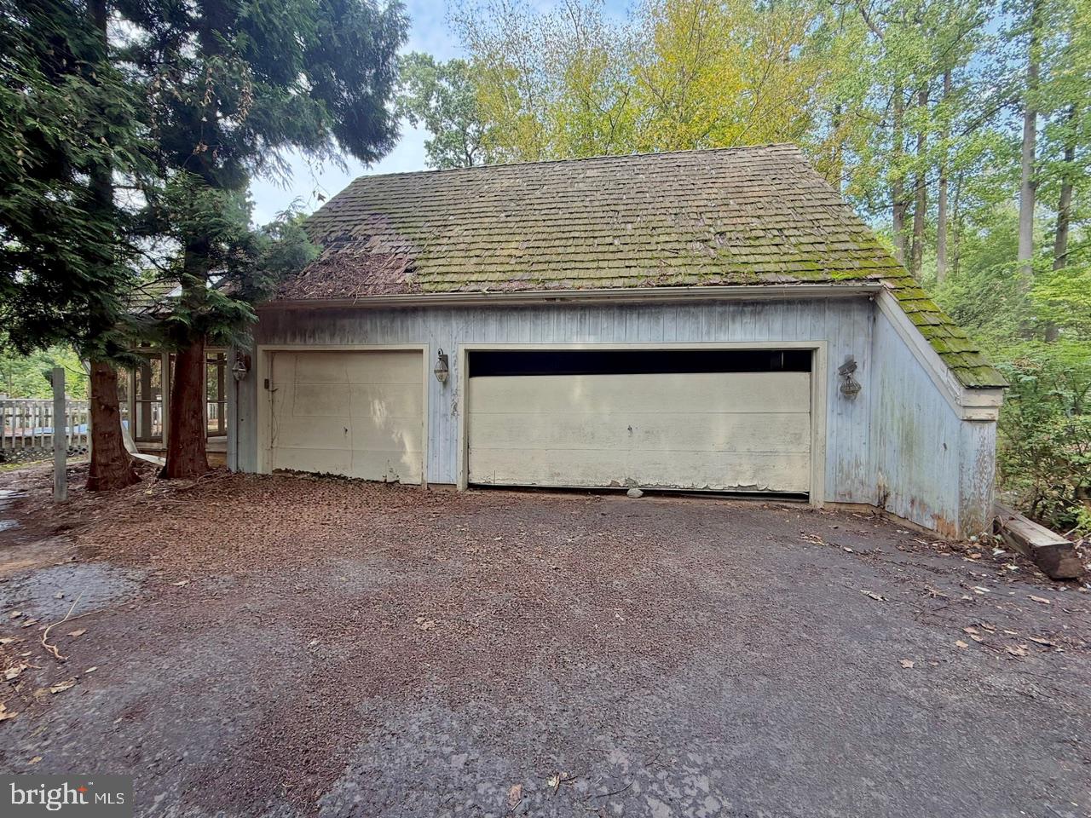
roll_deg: -1.0
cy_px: 409
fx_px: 441
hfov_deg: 102.1
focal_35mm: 14
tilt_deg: -0.5
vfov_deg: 85.7
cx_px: 546
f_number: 2.2
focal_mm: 2.22
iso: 50
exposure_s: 1/248
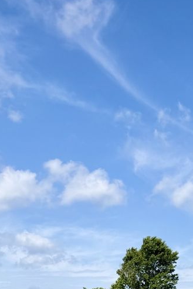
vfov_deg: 24.8
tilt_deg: -6.8
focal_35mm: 69
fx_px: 555
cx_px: 232
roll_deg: +0.3
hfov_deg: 18.7
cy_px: 392
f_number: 1.78
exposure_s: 1/5714
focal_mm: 6.76
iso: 80
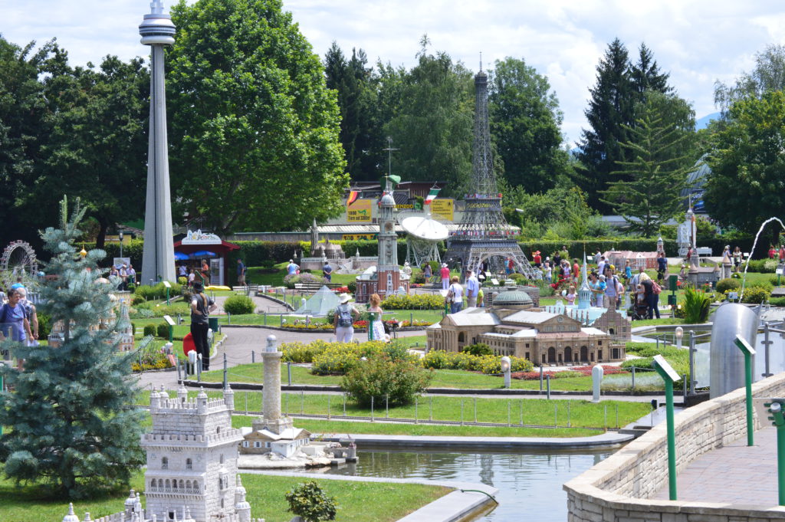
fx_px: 1797
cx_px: 392
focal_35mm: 82
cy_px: 261
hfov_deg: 24.6
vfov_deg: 16.5
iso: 400
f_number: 11
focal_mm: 55
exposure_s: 1/400
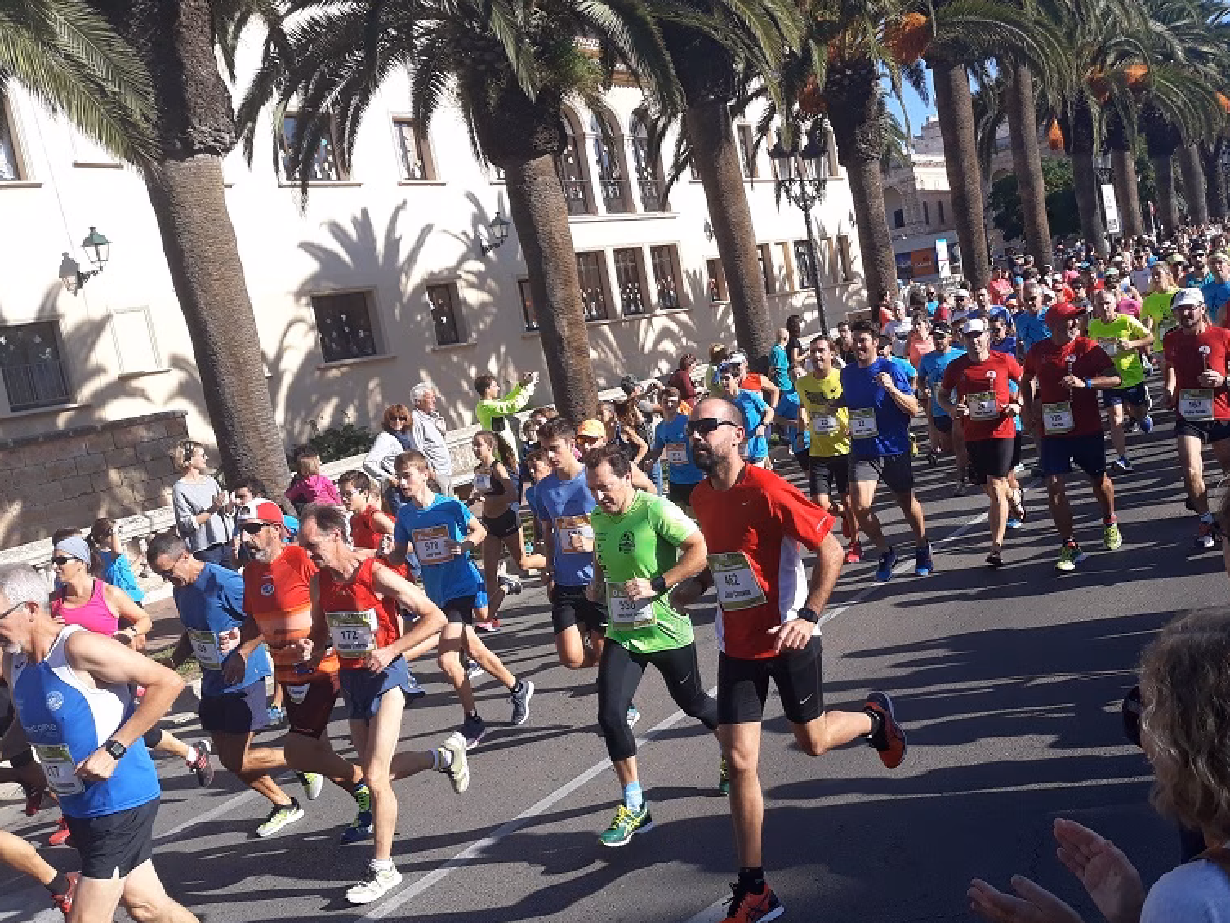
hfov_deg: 50.1
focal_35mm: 37
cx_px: 657
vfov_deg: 38.6
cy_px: 537
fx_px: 1315
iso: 40
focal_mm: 3.71
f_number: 1.7
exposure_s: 1/1112
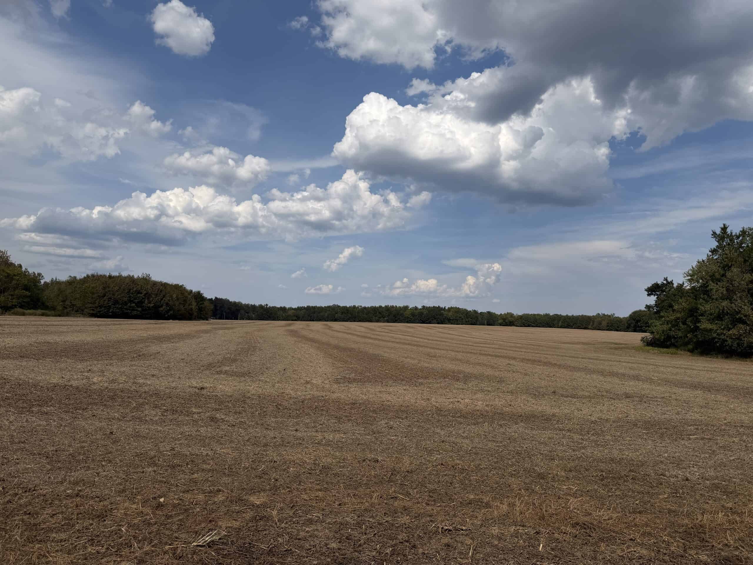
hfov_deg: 71.6
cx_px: 376
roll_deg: +0.6
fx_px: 522
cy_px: 282
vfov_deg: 56.8
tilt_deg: +6.0
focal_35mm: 24
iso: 80
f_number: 1.78
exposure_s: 1/9091
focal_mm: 6.76
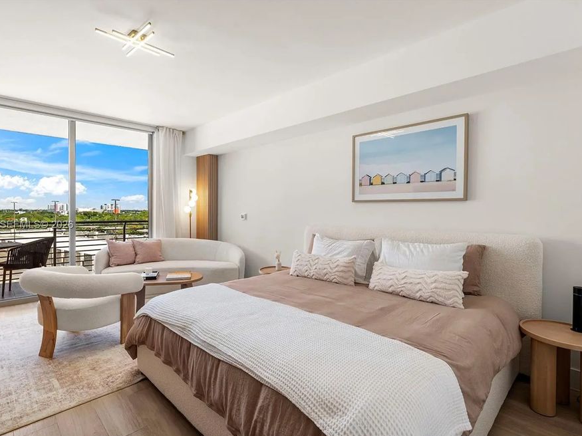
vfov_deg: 71.6
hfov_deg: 87.7
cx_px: 281
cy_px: 225
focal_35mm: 18
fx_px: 303
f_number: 8
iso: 640
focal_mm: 16
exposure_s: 1/640
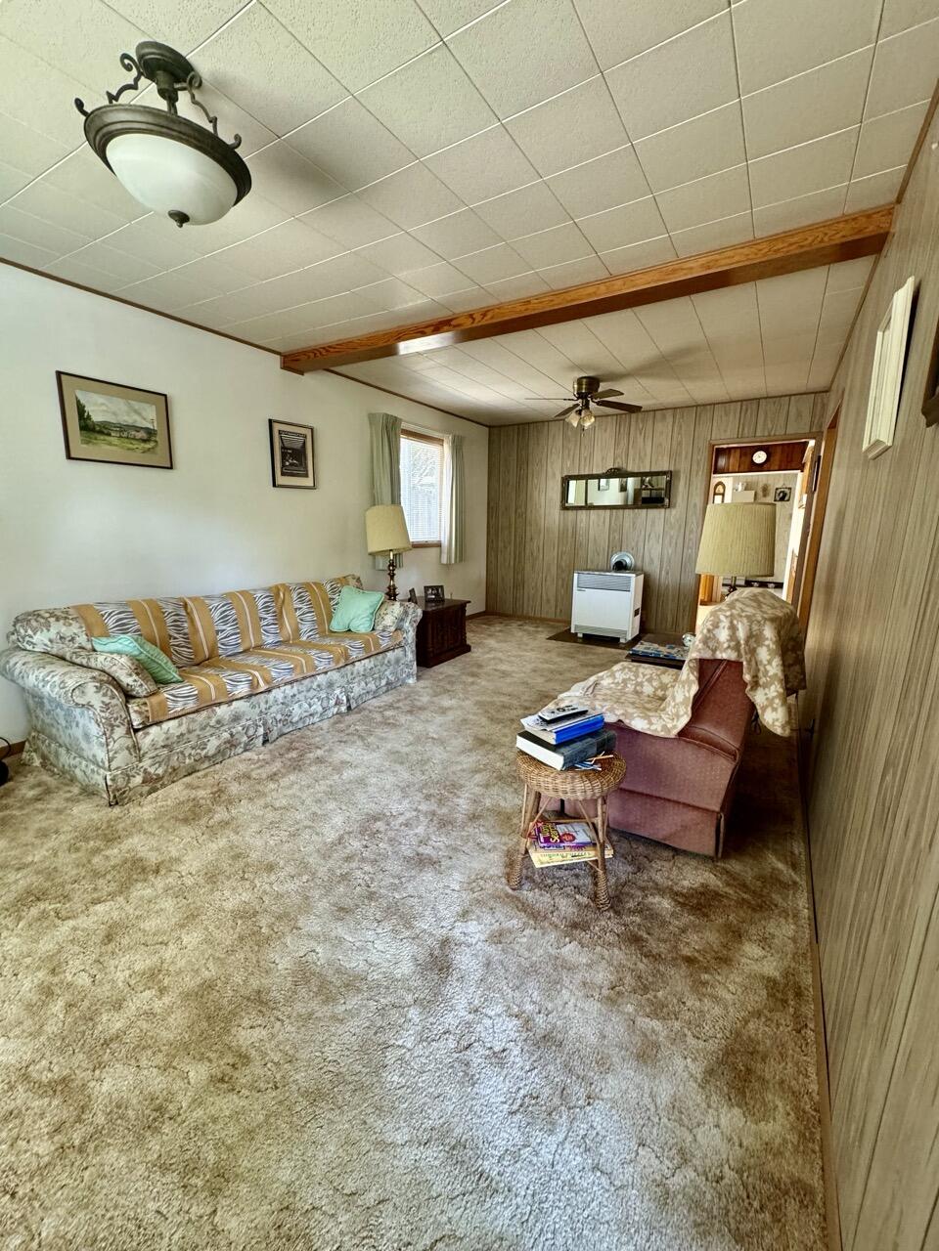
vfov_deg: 102.1
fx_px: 506
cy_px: 626
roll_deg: -0.7
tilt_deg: -11.3
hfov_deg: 85.7
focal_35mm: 14
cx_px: 470
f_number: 2.2
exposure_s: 1/60
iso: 320
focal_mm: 2.22
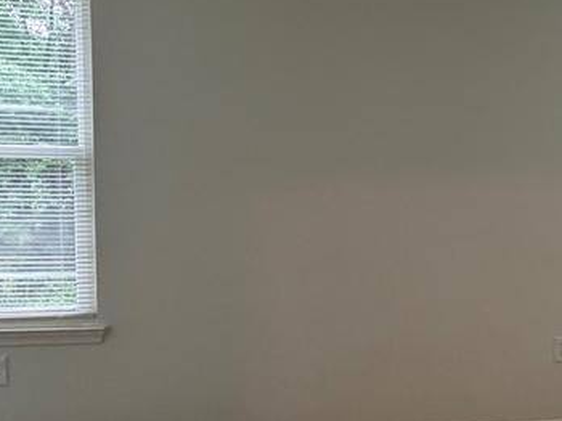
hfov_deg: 39.5
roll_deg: +0.0
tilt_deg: -2.3
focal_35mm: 41
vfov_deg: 35.1
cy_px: 196
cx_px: 580
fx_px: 665
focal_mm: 2.22
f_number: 2.2
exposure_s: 1/101
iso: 320
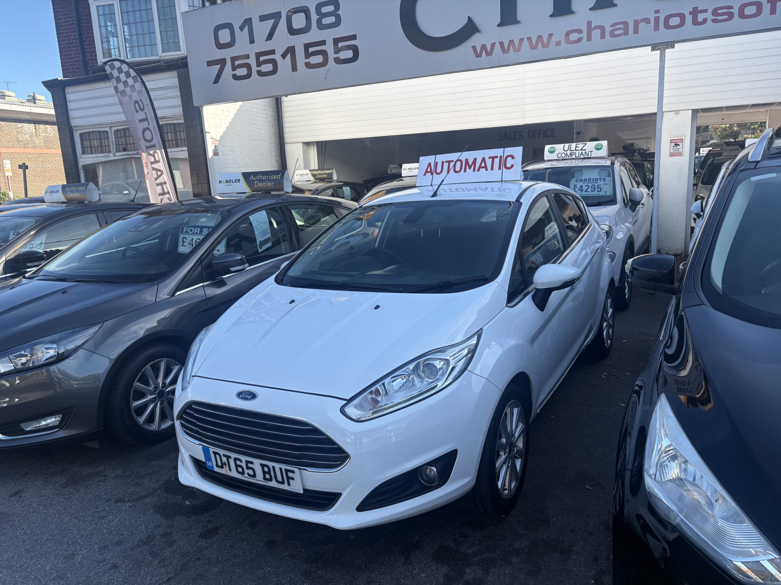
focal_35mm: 26
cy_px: 292
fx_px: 587
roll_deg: +3.3
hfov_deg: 67.3
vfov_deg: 53.1
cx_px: 390
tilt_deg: -11.6
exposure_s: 1/907
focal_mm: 5.96
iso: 50
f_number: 1.6
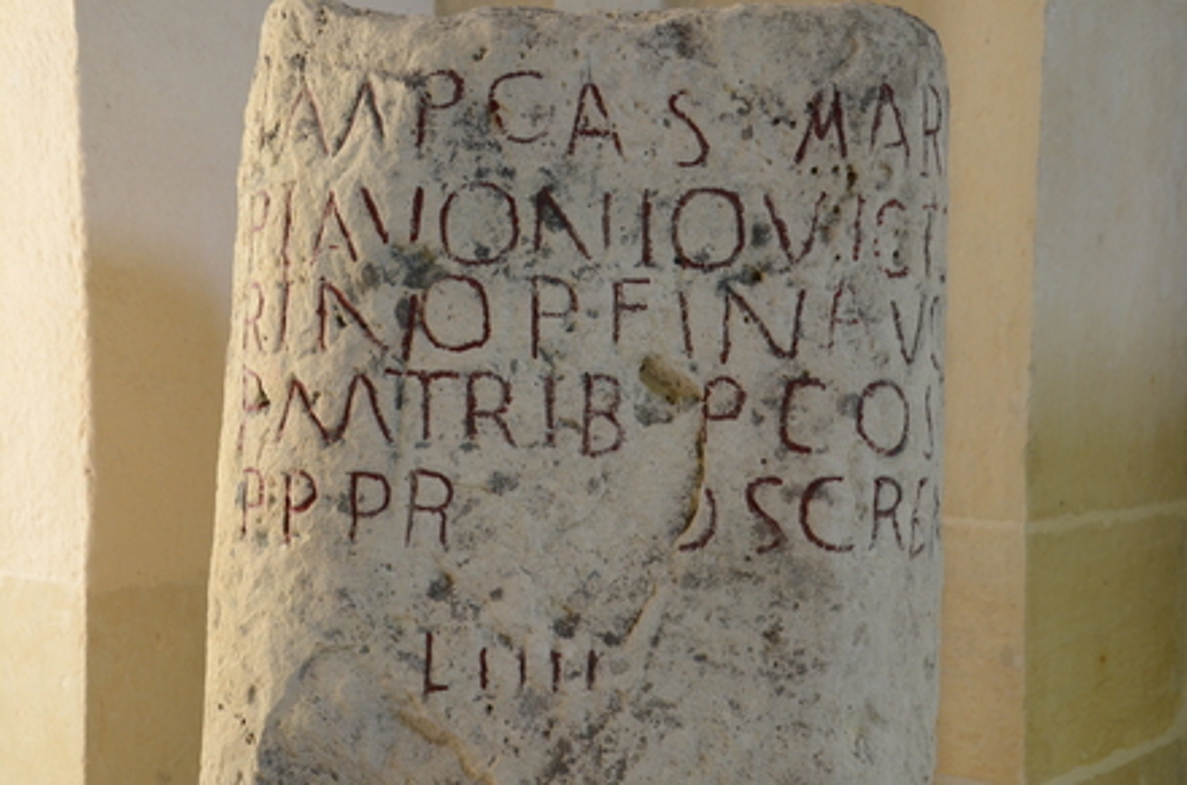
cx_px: 594
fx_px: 1727
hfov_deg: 37.9
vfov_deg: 25.6
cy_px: 392
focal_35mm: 52
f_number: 5
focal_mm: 35
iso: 1000
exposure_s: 1/100
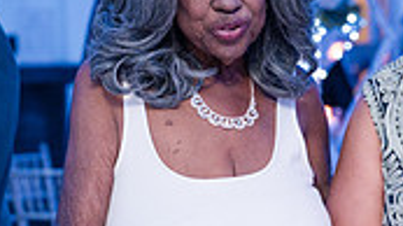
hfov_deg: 8.5
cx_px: 550
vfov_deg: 4.9
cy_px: 162
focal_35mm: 249
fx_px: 2659
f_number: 4
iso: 4000
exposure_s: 1/250
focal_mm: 71
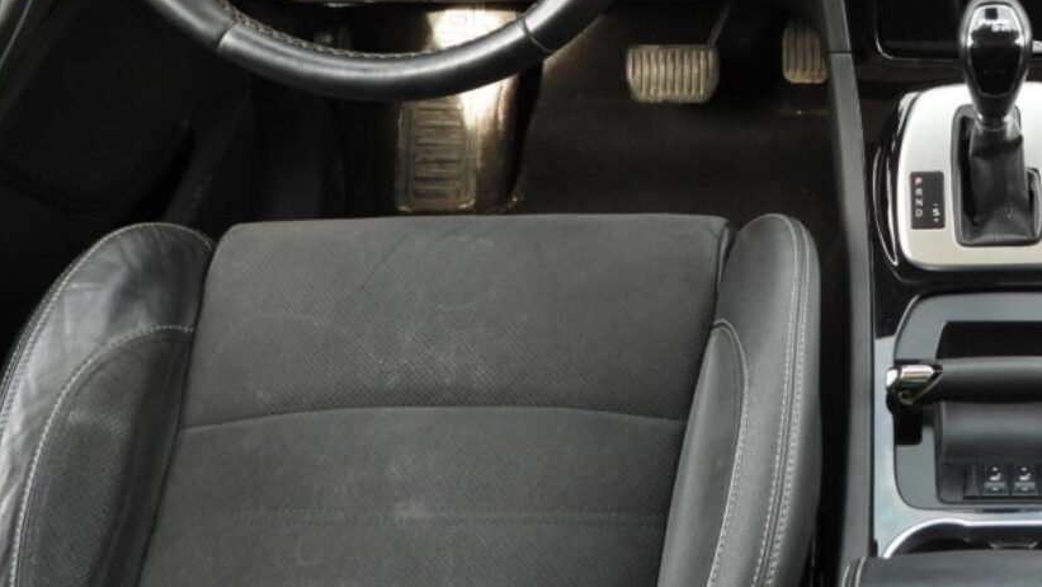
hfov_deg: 37.3
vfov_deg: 23.0
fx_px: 1409
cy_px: 80
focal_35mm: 51
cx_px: 985
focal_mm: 4.3
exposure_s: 1/60
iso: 100
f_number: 2.8
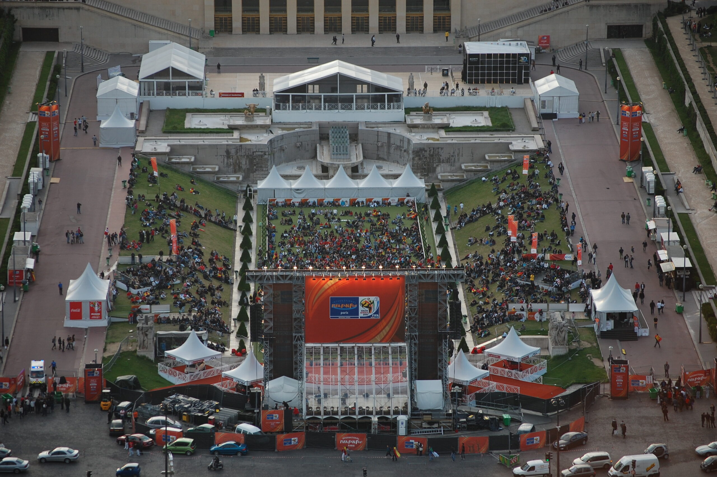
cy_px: 238
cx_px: 358
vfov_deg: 8.7
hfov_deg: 13.1
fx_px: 3134
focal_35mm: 158
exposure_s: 1/320
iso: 200
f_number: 4.8
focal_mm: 105
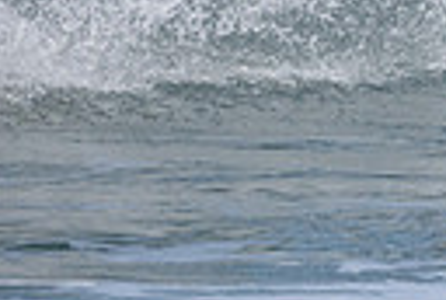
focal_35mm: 2849
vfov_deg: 0.5
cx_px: 645
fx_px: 35378
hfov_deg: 0.7
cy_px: -176
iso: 320
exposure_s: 1/2000
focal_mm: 420
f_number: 5.6
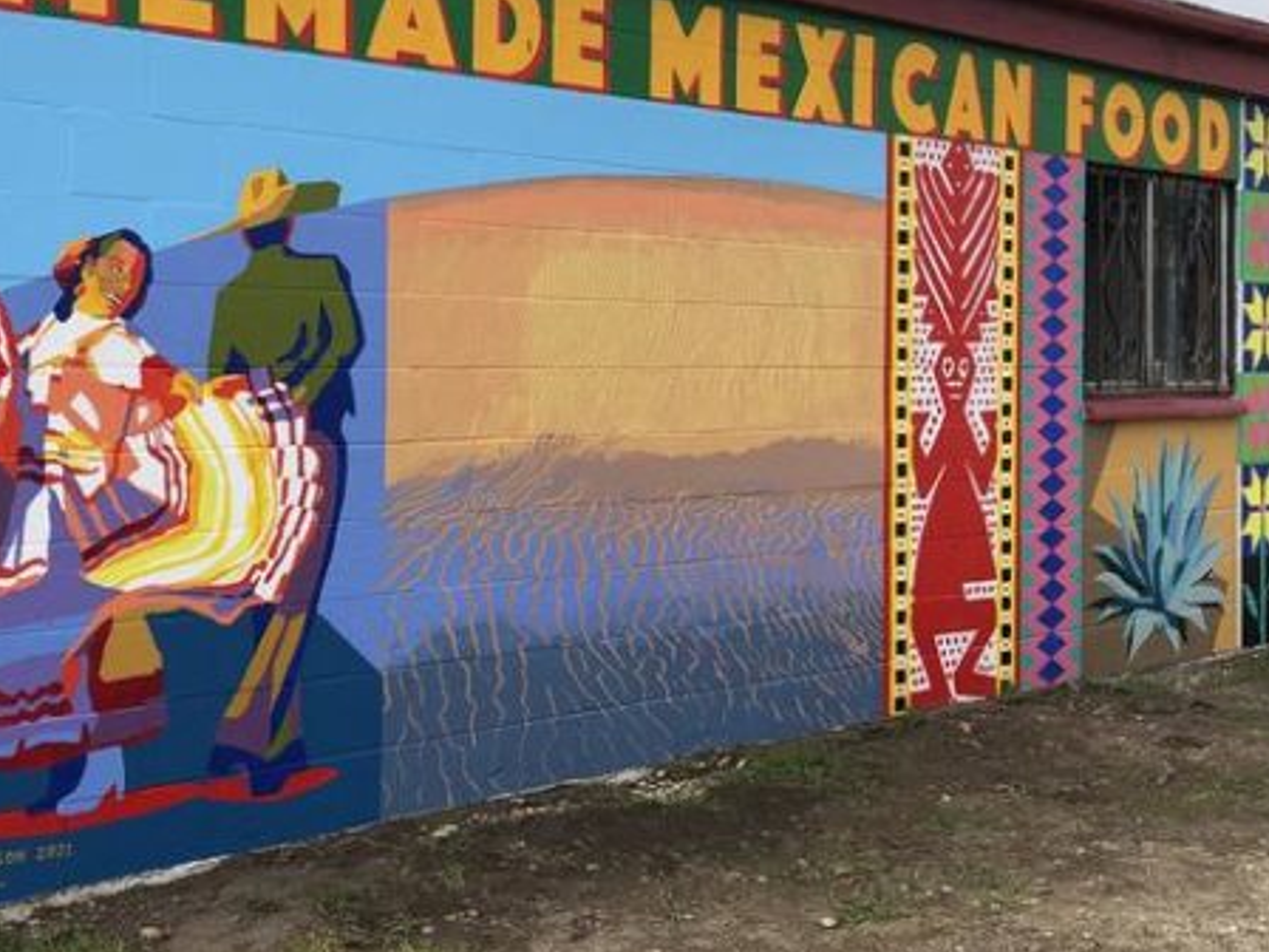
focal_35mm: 48
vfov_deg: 30.2
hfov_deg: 39.5
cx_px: 533
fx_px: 1760
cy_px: 377
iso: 20
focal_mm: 3.99
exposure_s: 1/695
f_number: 1.8
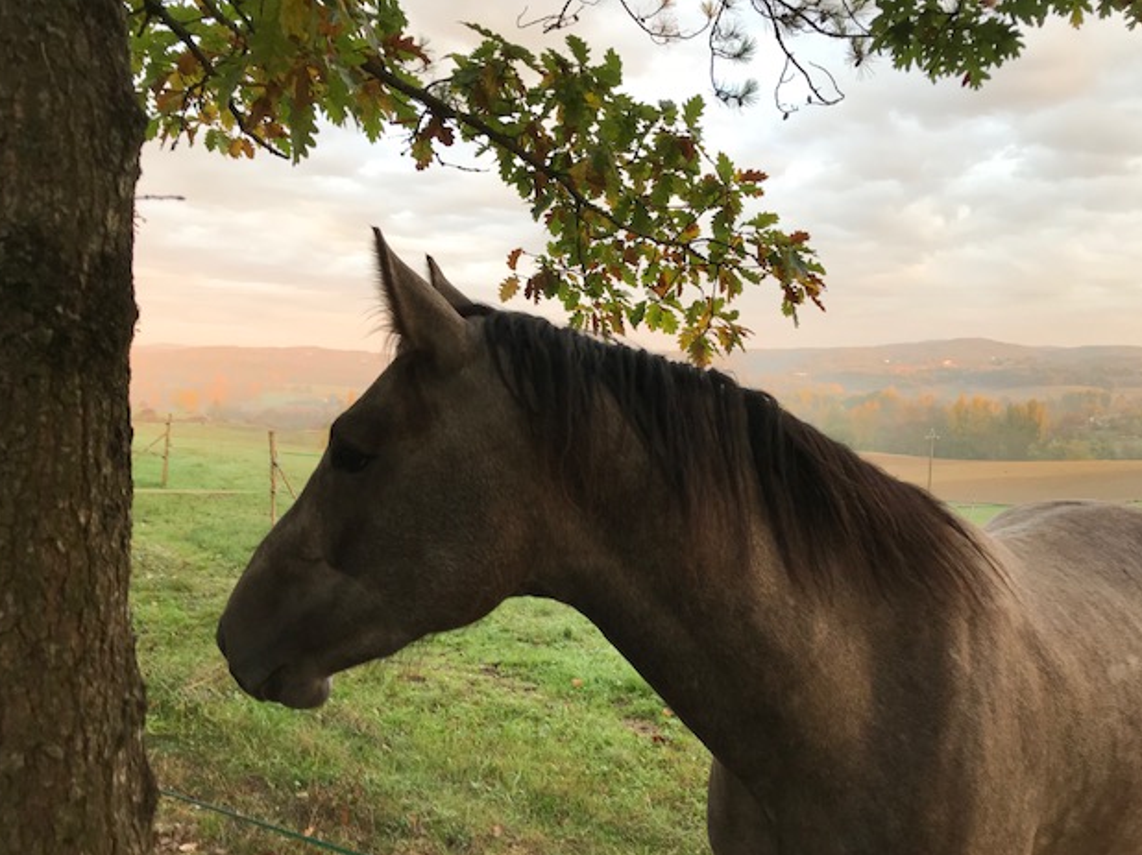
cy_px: 441
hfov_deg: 61.7
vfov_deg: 48.2
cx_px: 564
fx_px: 956
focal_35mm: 29
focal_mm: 3.99
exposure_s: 1/50
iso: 25
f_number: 1.8
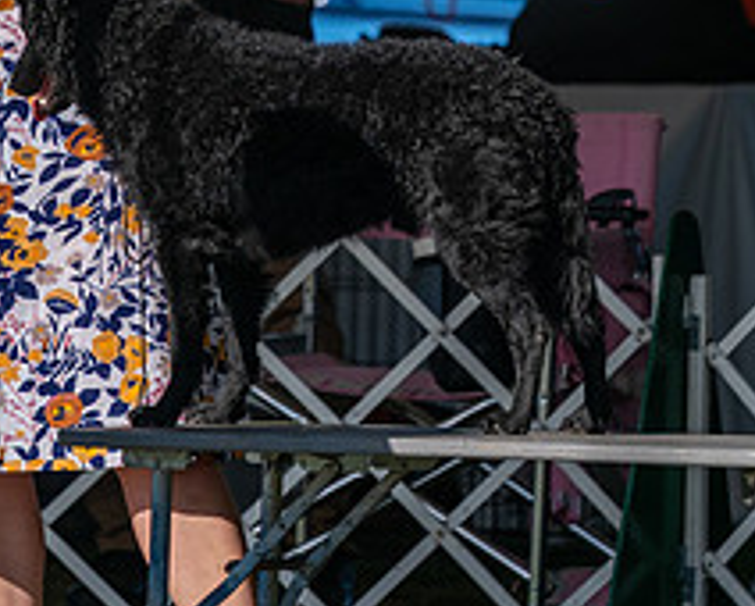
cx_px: 248
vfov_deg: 2.6
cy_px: -178
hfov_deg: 3.2
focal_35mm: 597
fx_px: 13352
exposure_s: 1/1250
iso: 100
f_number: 4.5
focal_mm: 200
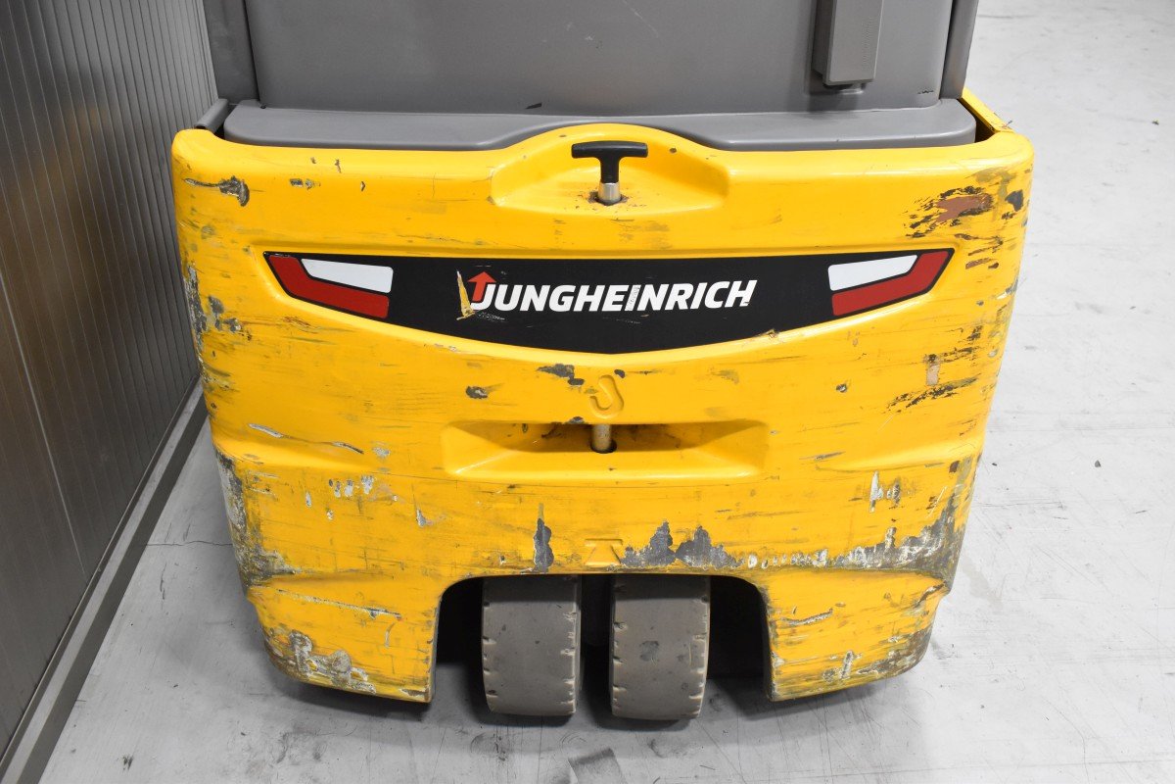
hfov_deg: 55.1
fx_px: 1126
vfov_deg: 38.4
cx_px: 588
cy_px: 392
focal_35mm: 34
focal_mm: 23
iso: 1600
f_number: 5
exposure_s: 1/30
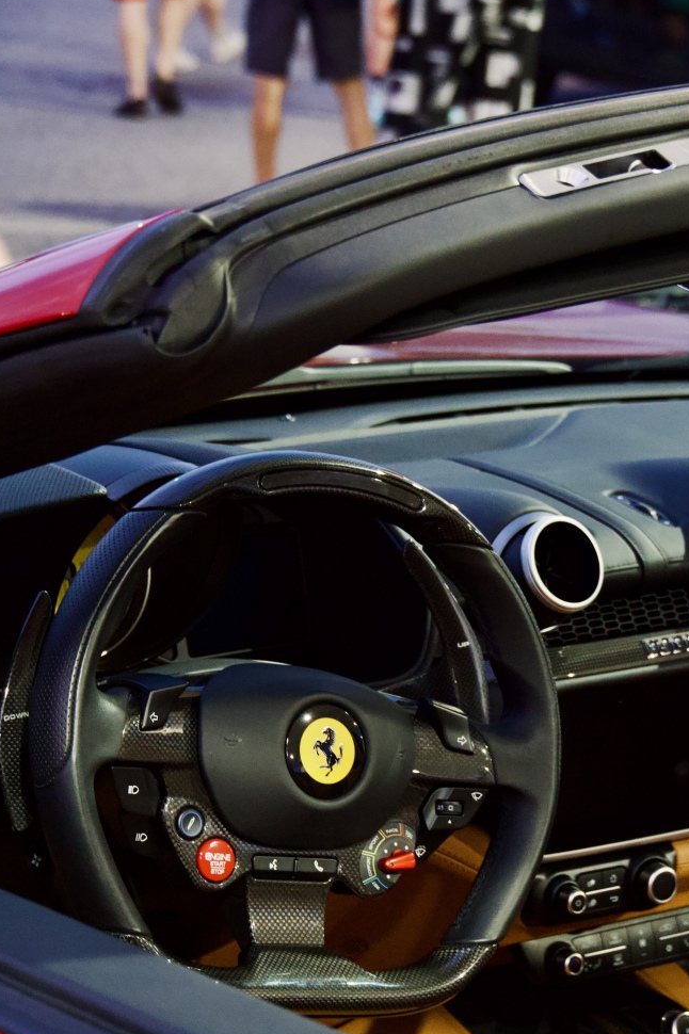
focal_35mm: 99
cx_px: 450
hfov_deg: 13.8
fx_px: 2844
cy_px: 599
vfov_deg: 20.6
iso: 6400
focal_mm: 50
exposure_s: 1/20
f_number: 5
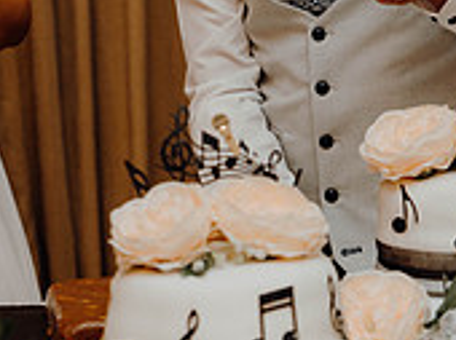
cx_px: 153
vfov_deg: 8.0
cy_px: -84
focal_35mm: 184
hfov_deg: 10.8
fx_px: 2420
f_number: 2.8
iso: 1250
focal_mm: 56
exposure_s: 1/200
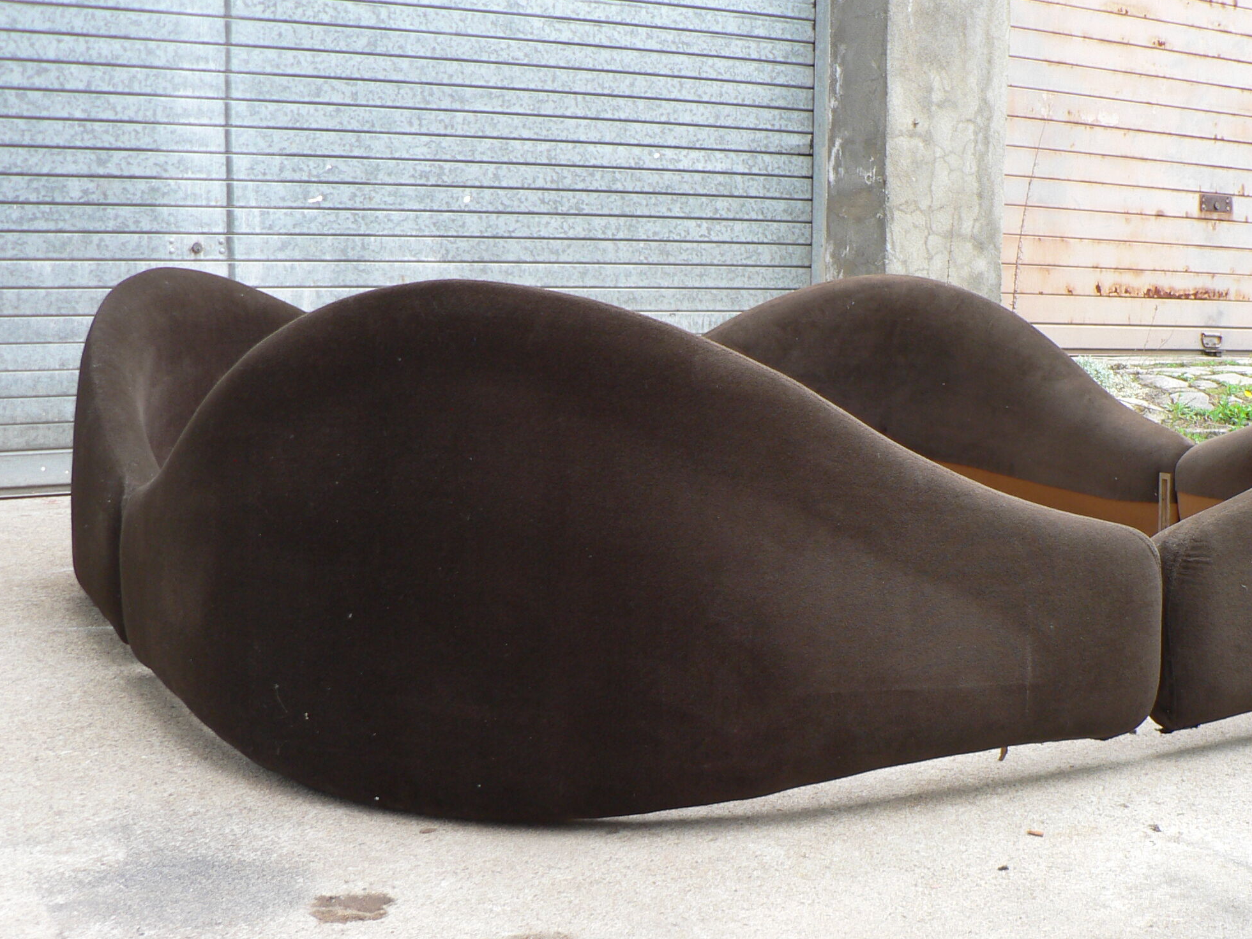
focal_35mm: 47
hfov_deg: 40.2
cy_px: 610
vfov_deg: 30.7
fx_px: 1700
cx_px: 762
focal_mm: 6
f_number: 2.8
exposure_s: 1/60
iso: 80
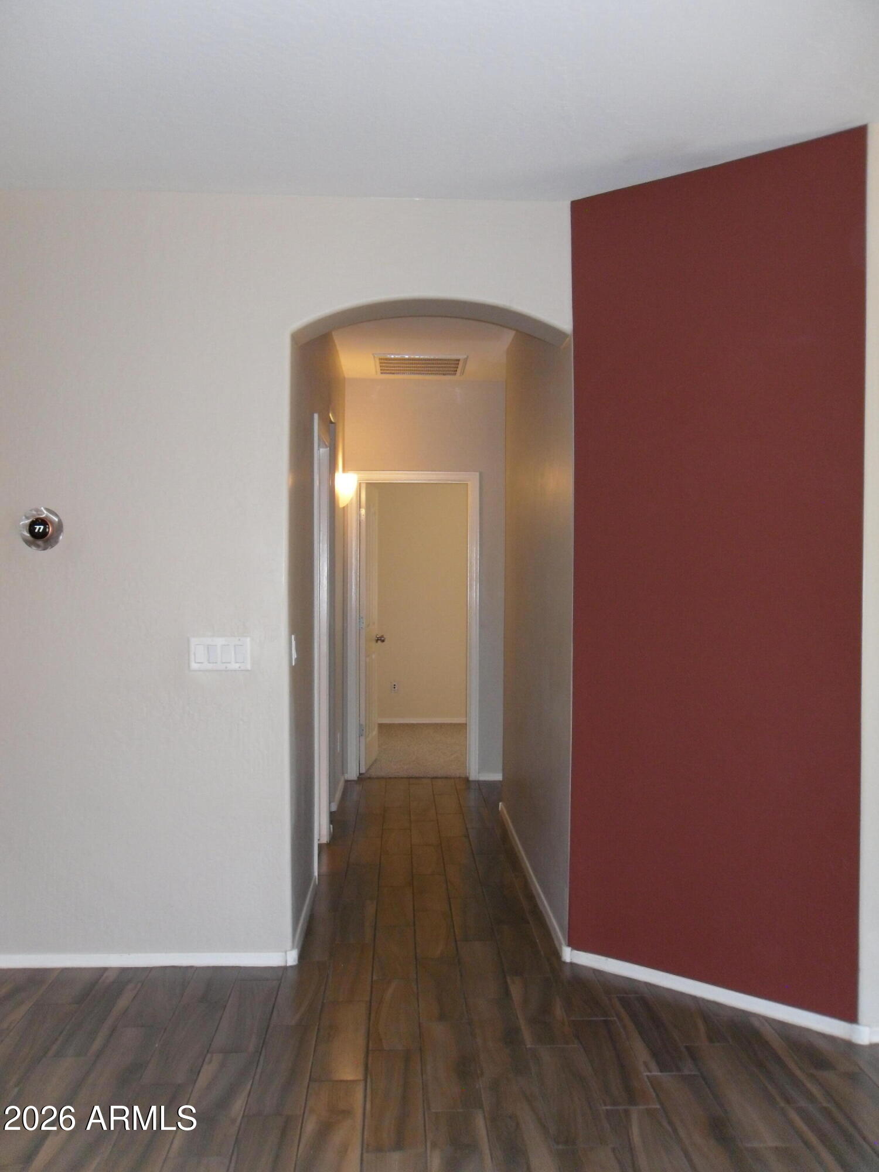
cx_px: 440
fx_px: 1185
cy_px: 586
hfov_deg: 40.7
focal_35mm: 35
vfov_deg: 52.6
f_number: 3.5
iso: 200
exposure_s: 1/45
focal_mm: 6.3
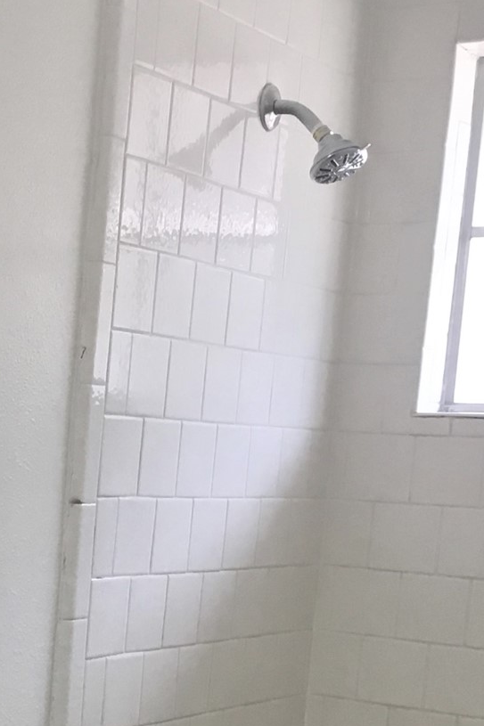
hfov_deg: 15.8
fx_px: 1634
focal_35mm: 81
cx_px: -180
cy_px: 652
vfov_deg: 24.4
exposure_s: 1/40
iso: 25
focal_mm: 3.3
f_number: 2.4
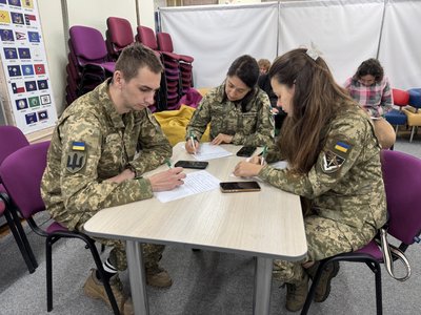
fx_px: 292
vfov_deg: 56.8
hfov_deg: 71.6
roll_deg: +0.8
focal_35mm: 24
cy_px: 158
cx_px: 210
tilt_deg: -17.9
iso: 160
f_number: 1.78
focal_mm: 6.76
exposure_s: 1/100
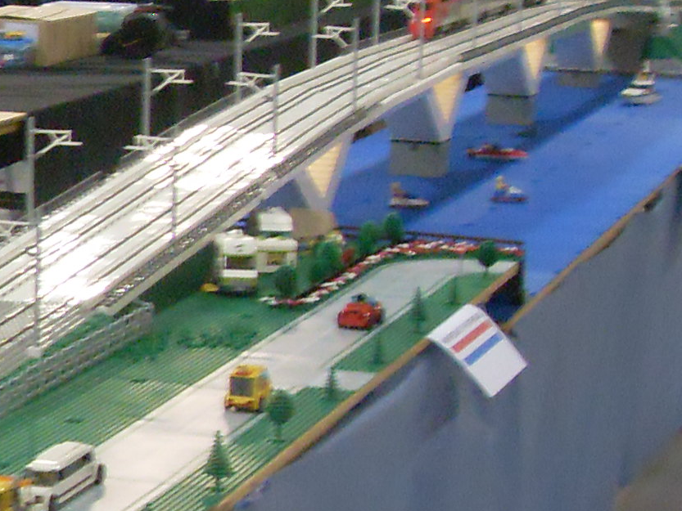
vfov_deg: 10.2
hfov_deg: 13.5
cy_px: 356
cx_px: 66
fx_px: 2857
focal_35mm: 145
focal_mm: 6.3
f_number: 2.8
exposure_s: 1/10
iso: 200
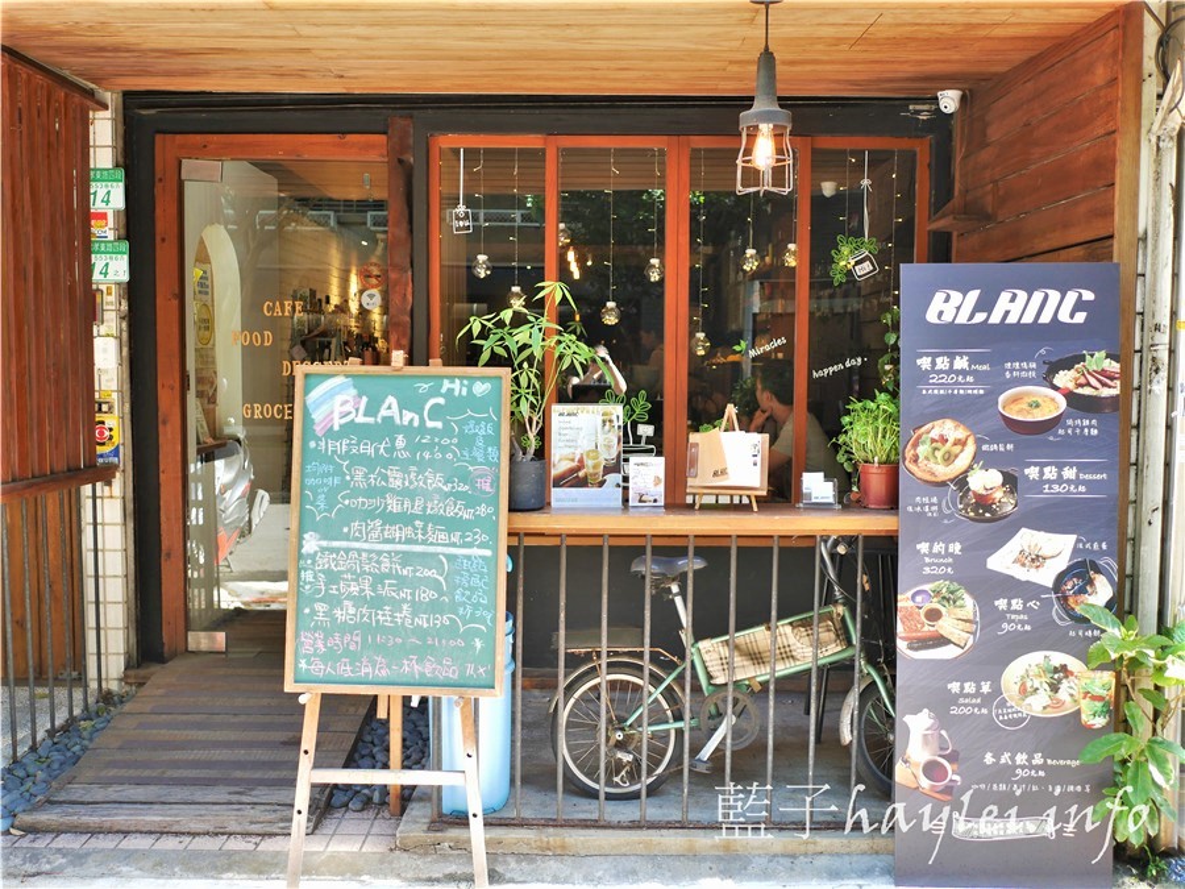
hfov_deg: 60.0
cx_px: 592
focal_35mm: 30
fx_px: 1027
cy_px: 444
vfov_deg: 46.8
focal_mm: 15
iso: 200
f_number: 1.8
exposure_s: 1/125
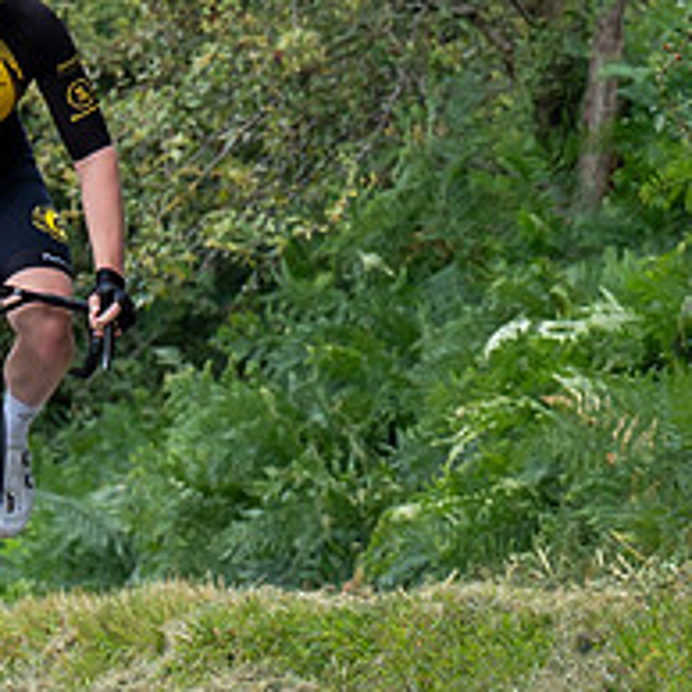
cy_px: 220
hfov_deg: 2.0
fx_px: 19518
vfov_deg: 2.0
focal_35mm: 863
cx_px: 139
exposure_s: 1/800
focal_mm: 138
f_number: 4
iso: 250
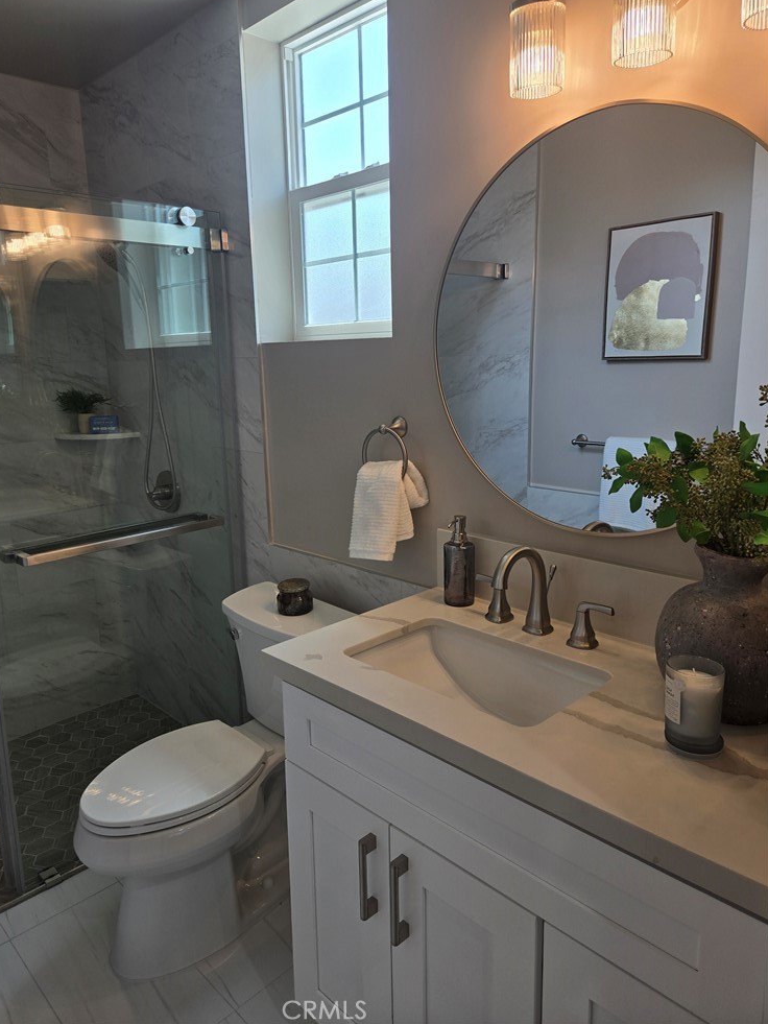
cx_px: 371
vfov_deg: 71.6
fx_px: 710
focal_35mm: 24
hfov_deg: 56.8
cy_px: 491
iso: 25
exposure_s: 1/127
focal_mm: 5.4
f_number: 1.8
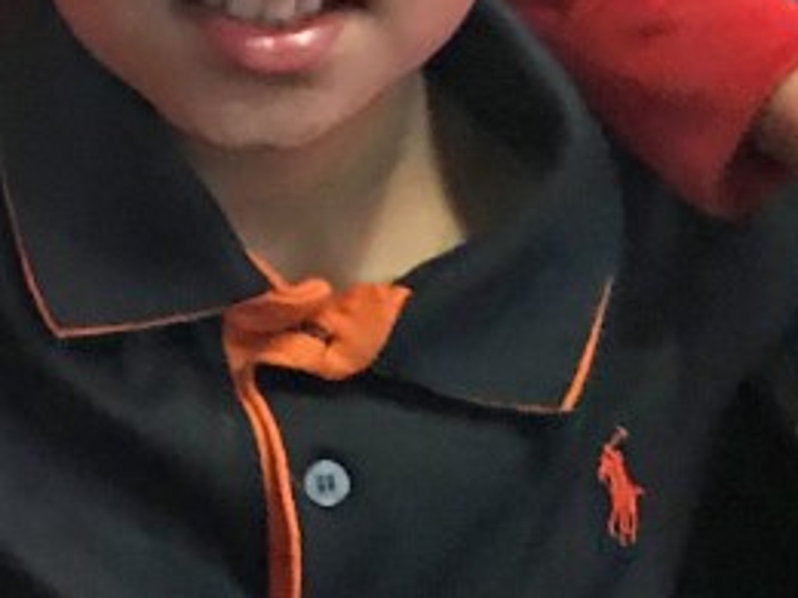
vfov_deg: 9.5
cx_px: -565
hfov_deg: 11.9
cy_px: 74
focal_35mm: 155
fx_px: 3573
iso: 100
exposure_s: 1/6
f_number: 1.8
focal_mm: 3.99
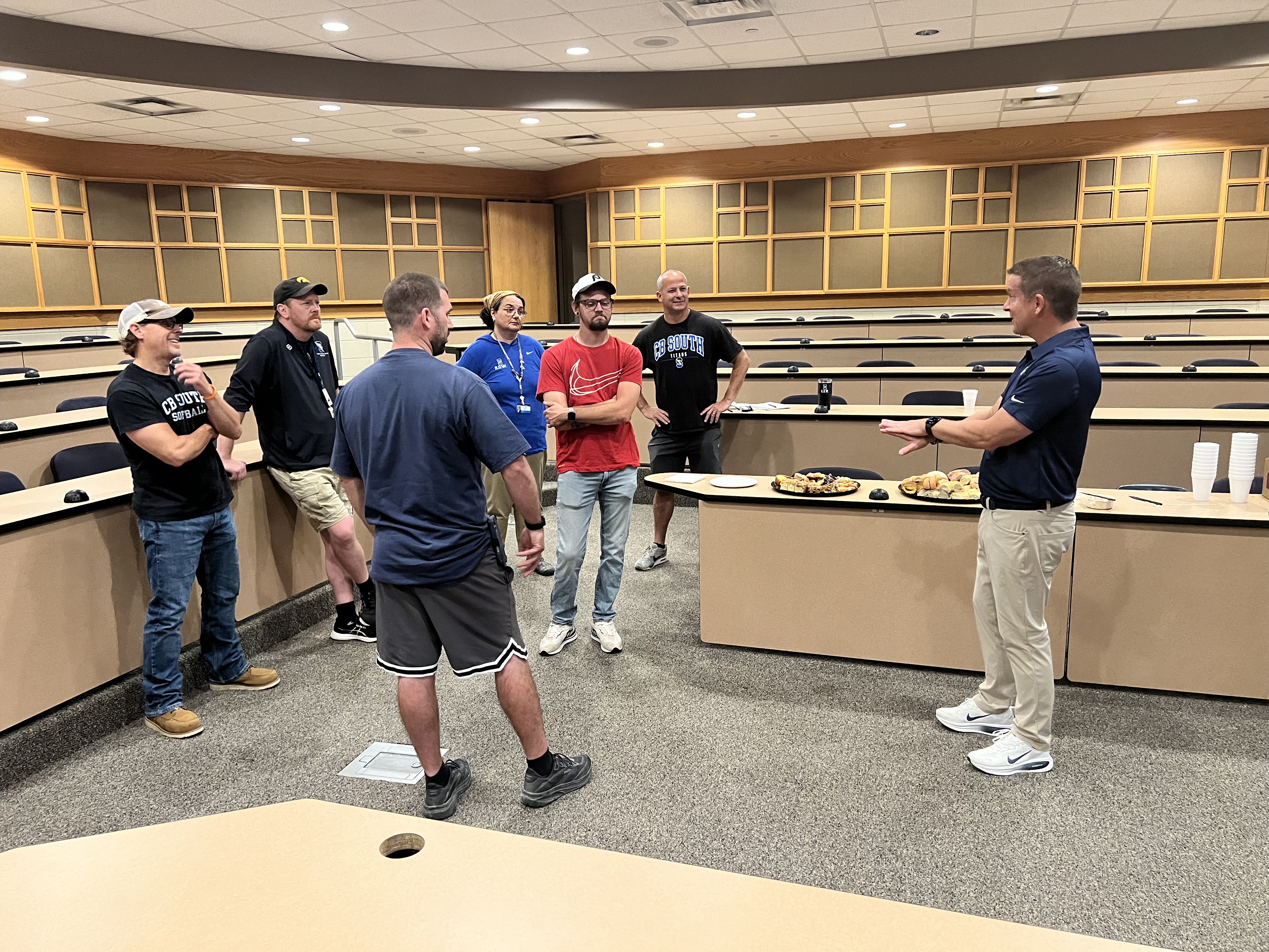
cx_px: 634
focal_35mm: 26
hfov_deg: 67.3
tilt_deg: -11.3
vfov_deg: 53.1
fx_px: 953
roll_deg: +1.9
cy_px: 476
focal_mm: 5.7
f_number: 1.5
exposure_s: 1/60
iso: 400
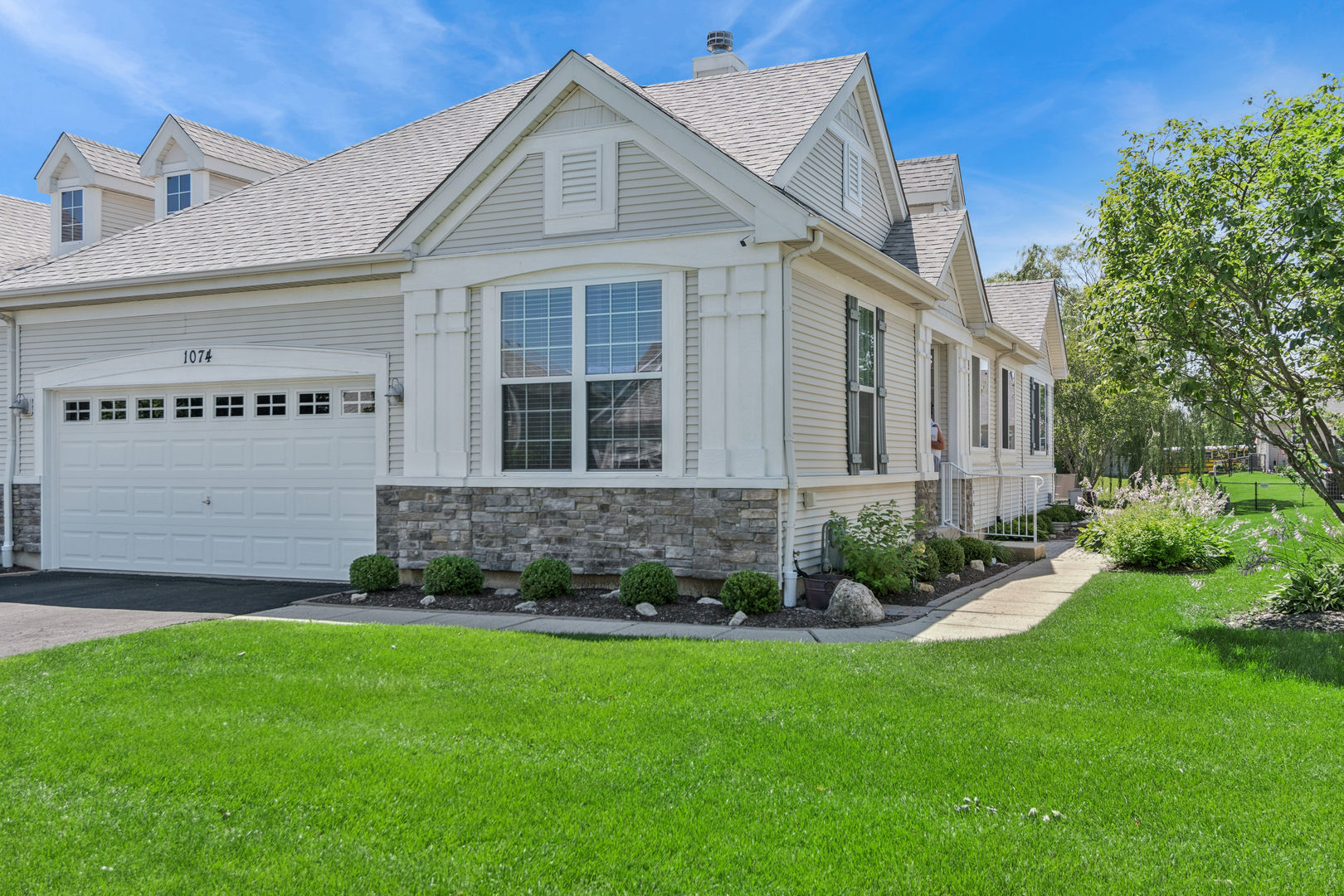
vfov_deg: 43.6
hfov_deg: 61.9
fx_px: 1120
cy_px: 448
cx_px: 672
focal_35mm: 30
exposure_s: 1/320
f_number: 8
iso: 250
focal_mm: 20
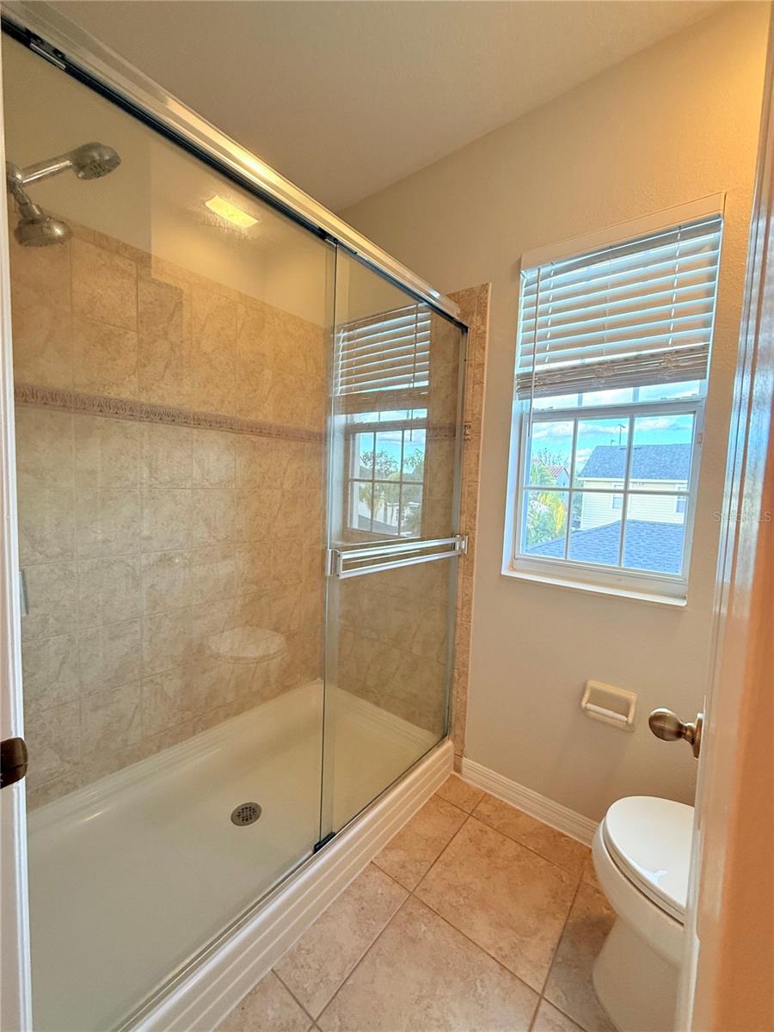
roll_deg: -1.3
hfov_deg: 85.7
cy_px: 516
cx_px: 387
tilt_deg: -3.7
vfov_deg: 102.1
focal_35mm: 14
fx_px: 417
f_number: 2.2
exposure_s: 1/120
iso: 200
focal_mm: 2.22
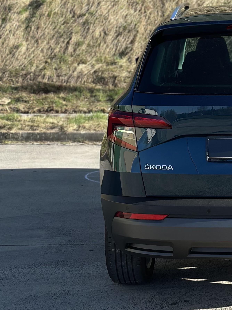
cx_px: 243
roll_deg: -2.2
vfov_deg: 18.0
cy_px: 100
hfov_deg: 13.4
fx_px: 974
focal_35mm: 109
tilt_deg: -5.5
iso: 100
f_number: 1.78
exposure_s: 1/1639
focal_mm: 6.86
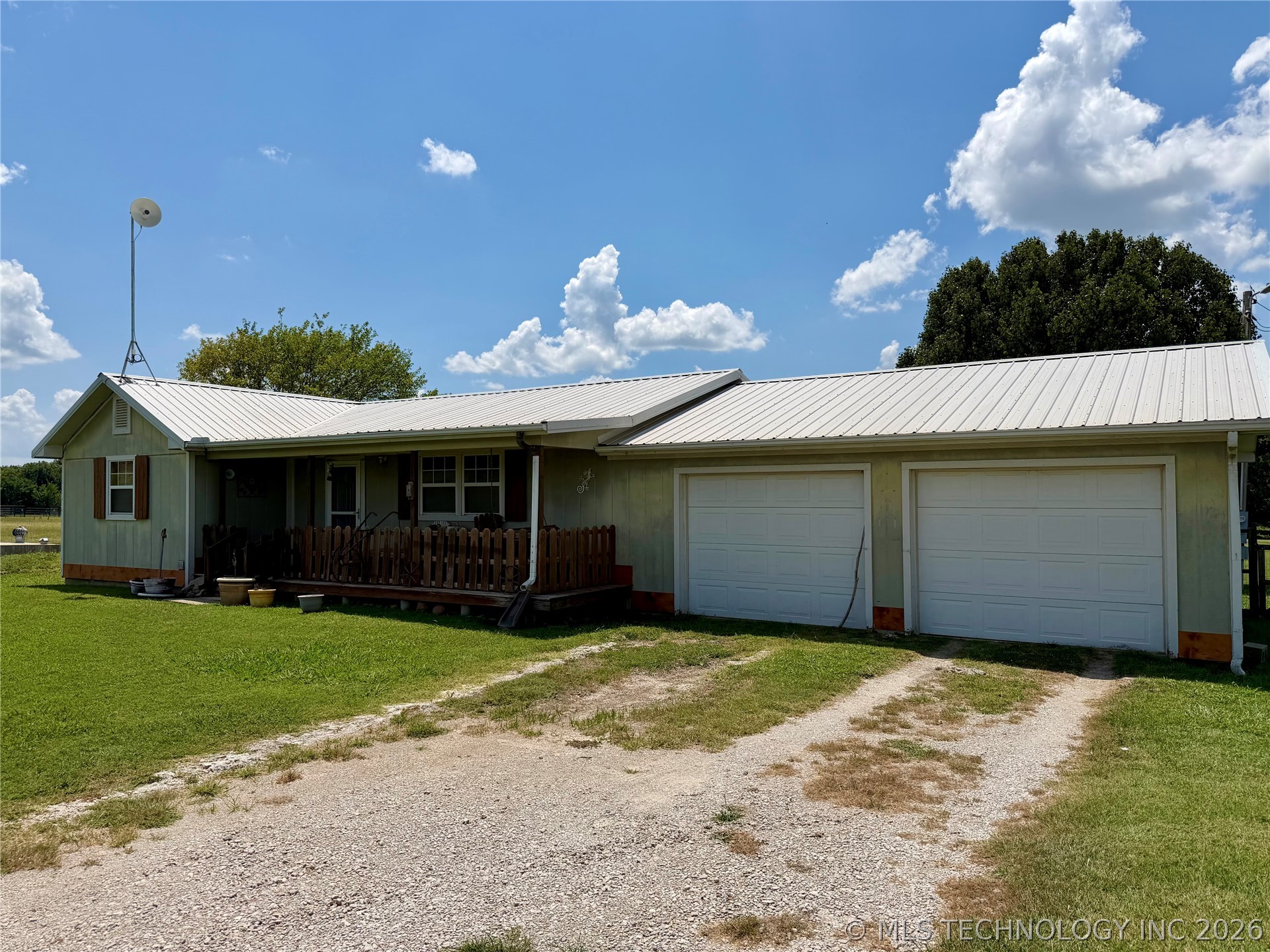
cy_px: 476
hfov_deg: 71.6
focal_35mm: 24
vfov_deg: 56.8
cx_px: 635
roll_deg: +0.0
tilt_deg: +1.4
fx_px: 881
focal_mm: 6.76
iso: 80
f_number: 1.78
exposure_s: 1/11905
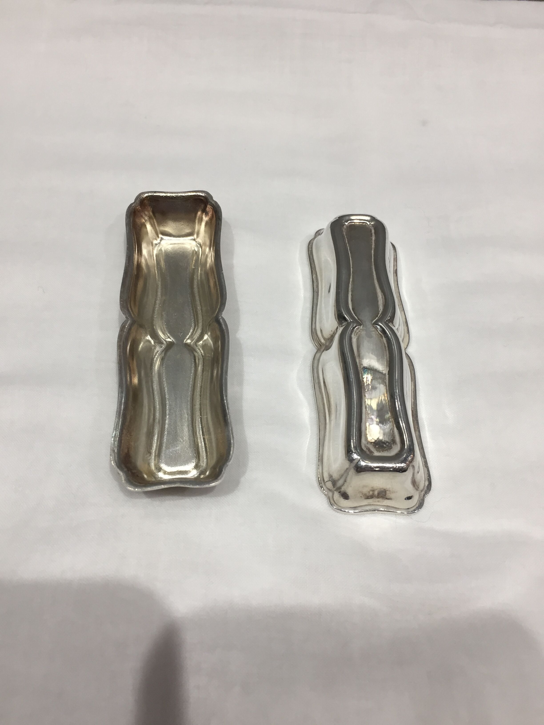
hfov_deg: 48.2
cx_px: 272
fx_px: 608
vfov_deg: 61.7
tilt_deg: -57.0
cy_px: 362
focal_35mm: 29
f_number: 2.2
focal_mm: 4.15
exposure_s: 1/33
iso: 32
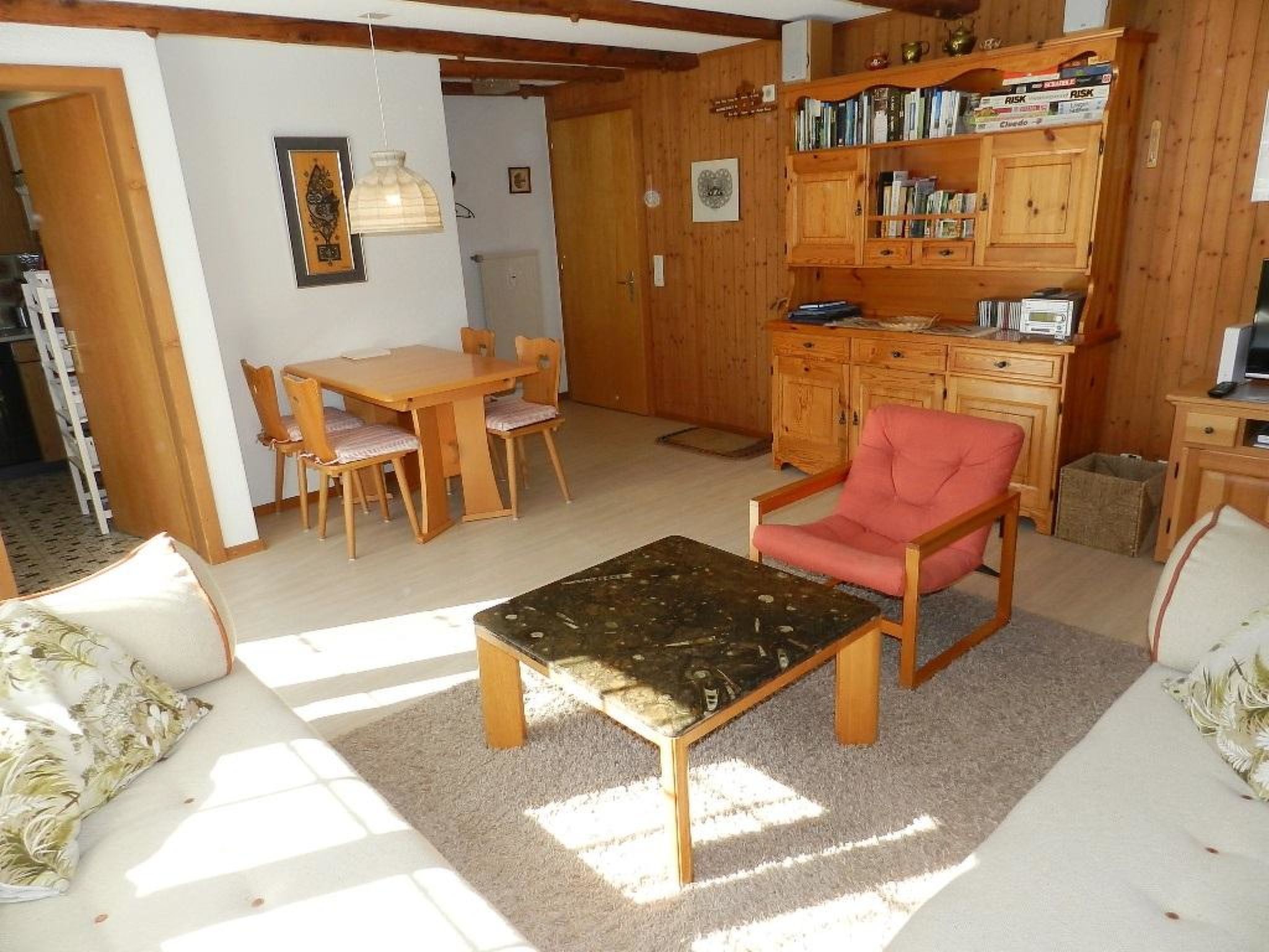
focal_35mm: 23
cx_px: 634
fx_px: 843
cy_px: 476
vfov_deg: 58.9
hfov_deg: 73.9
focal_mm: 4
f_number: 3.4
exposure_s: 1/125
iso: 160
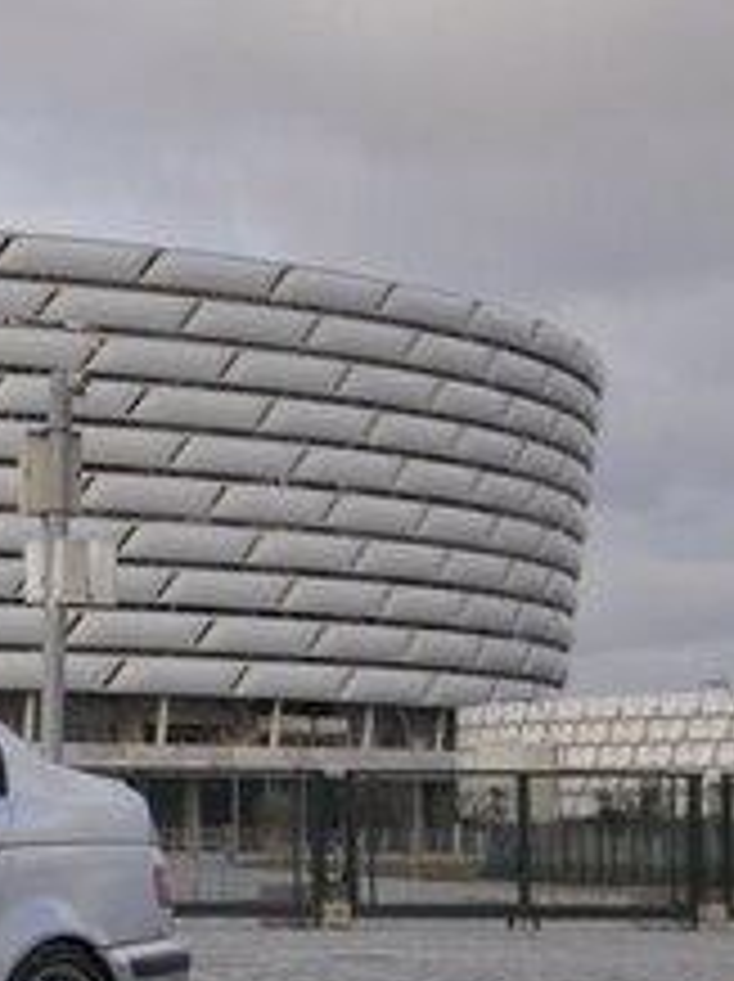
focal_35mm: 126
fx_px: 3582
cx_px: -748
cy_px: 518
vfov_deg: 15.6
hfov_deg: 10.7
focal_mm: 29
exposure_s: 1/250
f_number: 8
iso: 200
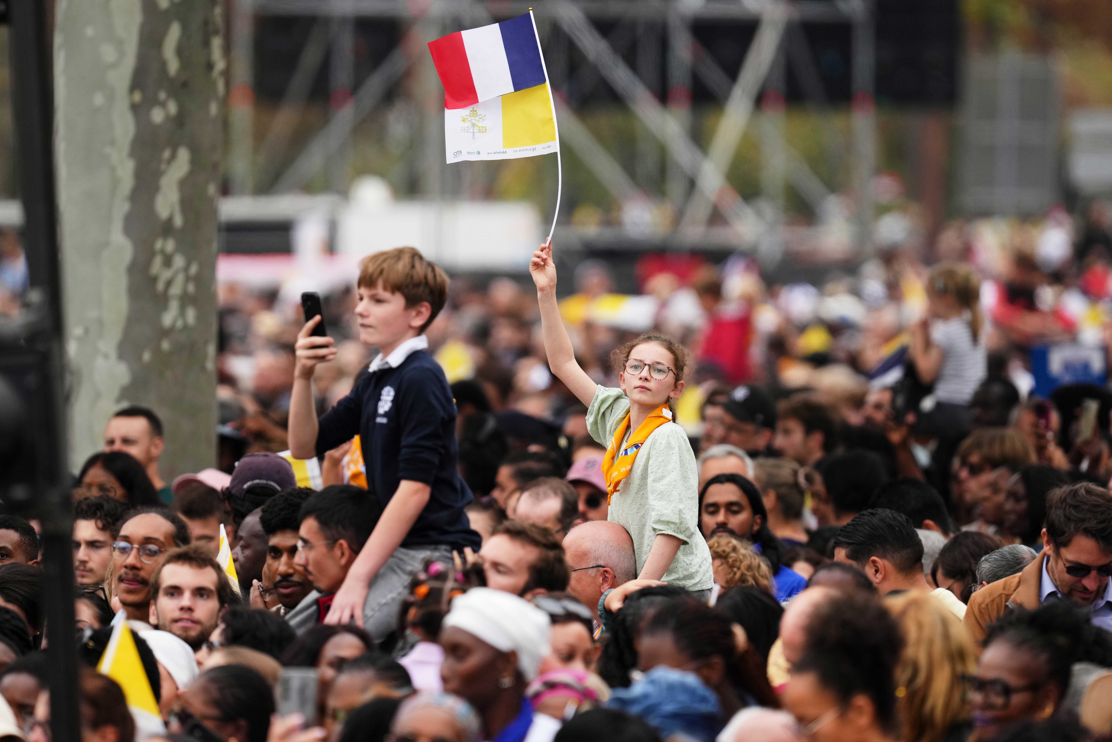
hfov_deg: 5.2
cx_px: 556
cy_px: 371
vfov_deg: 3.4
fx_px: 12355
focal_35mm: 400
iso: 640
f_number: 4
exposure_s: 1/2000
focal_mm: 400
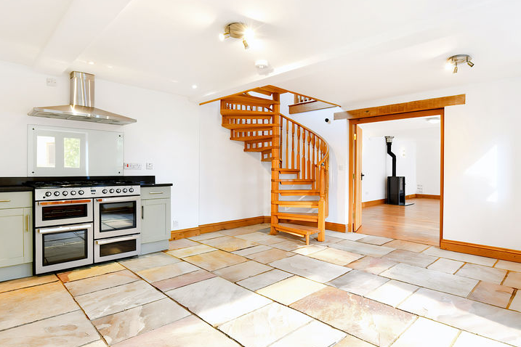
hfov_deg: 83.4
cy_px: 174
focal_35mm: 20
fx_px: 289
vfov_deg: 61.9
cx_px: 300
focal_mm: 14
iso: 250
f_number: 7.1
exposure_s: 1/30
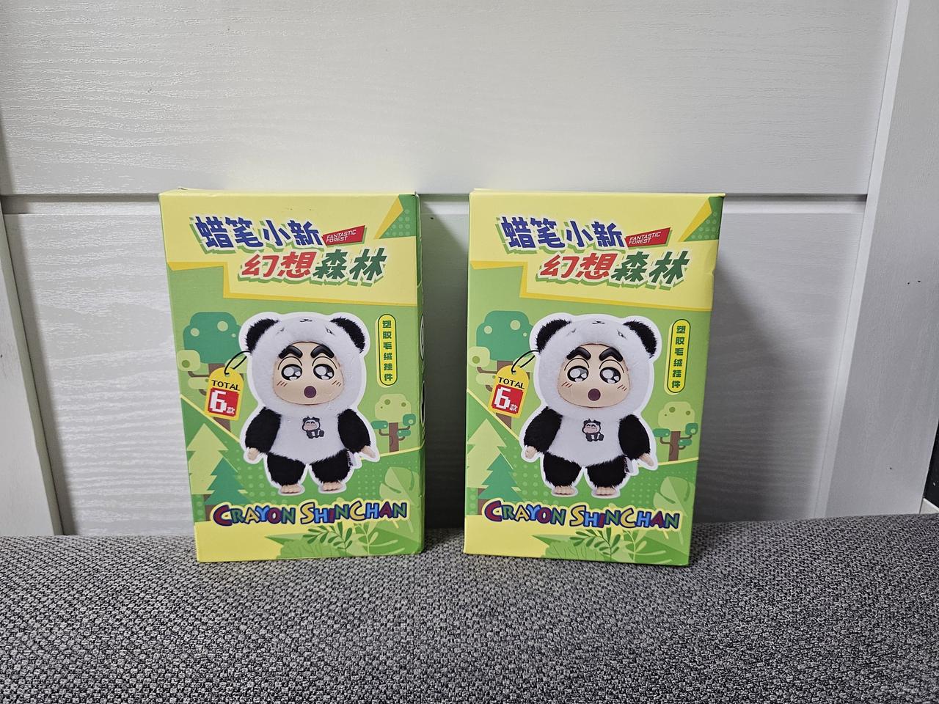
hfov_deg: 73.9
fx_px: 624
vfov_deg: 58.9
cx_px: 470
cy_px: 352
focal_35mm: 23
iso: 250
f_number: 1.7
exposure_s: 1/66
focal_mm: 6.3
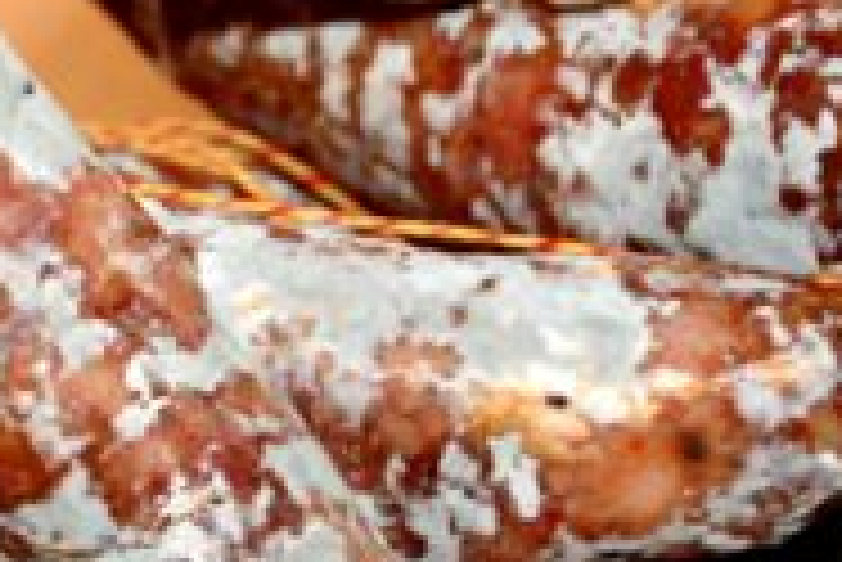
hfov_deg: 6.9
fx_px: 6811
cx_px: -666
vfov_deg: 4.7
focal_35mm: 291
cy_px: 207
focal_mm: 52
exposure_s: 1/80
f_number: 8
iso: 800
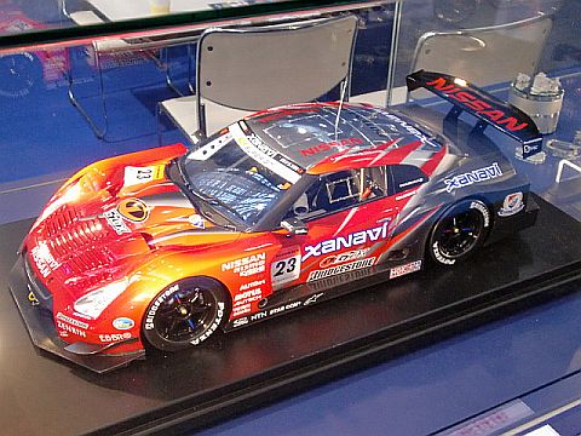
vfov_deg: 30.3
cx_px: 290
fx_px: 806
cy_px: 218
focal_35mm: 48
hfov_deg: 39.7
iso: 400
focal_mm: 7.91
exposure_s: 1/50
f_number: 3.4
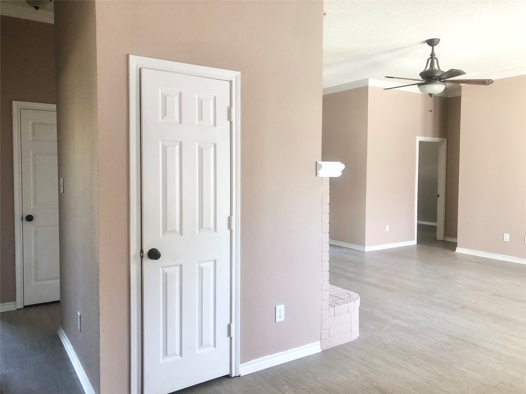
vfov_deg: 49.7
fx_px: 425
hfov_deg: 63.4
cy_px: 197
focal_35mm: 28
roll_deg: -0.3
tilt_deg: -3.7
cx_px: 263
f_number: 1.8
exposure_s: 1/24
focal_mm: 3.99
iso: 32
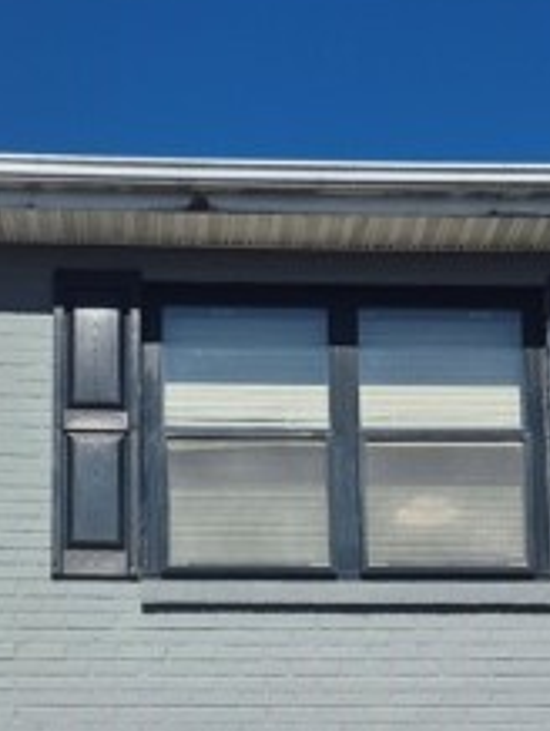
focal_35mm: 81
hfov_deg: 18.2
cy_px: 808
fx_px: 1713
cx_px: 228
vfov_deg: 22.7
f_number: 1.8
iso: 25
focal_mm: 5.4
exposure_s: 1/3048
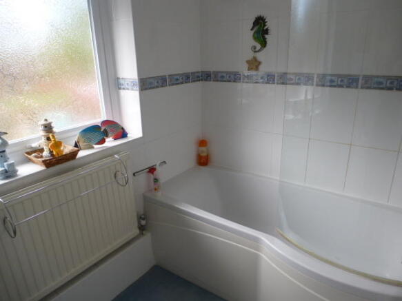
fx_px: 279
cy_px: 150
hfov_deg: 71.6
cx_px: 201
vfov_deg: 56.8
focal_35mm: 24
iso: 200
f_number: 3.3
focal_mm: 4.3
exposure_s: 1/200
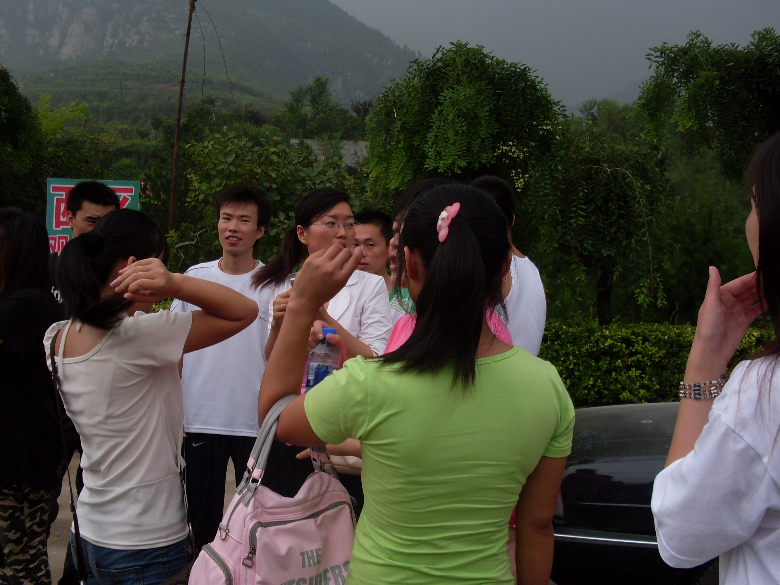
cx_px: 390
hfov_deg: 49.0
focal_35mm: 38
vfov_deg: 37.7
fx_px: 856
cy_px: 292
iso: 80
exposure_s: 1/180
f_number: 2.8
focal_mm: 6.3
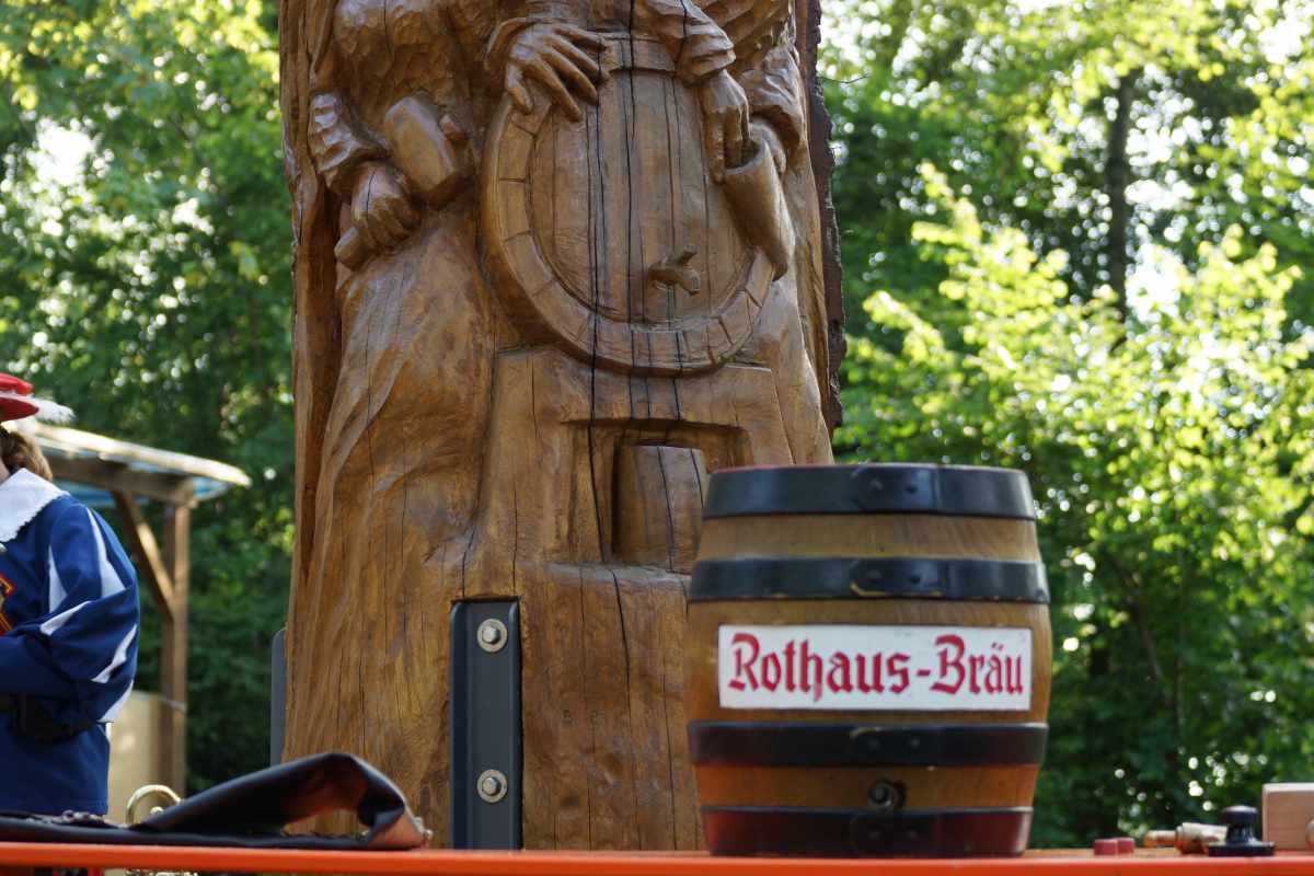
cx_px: 657
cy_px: 438
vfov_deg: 13.0
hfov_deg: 19.5
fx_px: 3832
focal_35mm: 105
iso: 250
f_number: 4
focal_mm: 70
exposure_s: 1/160
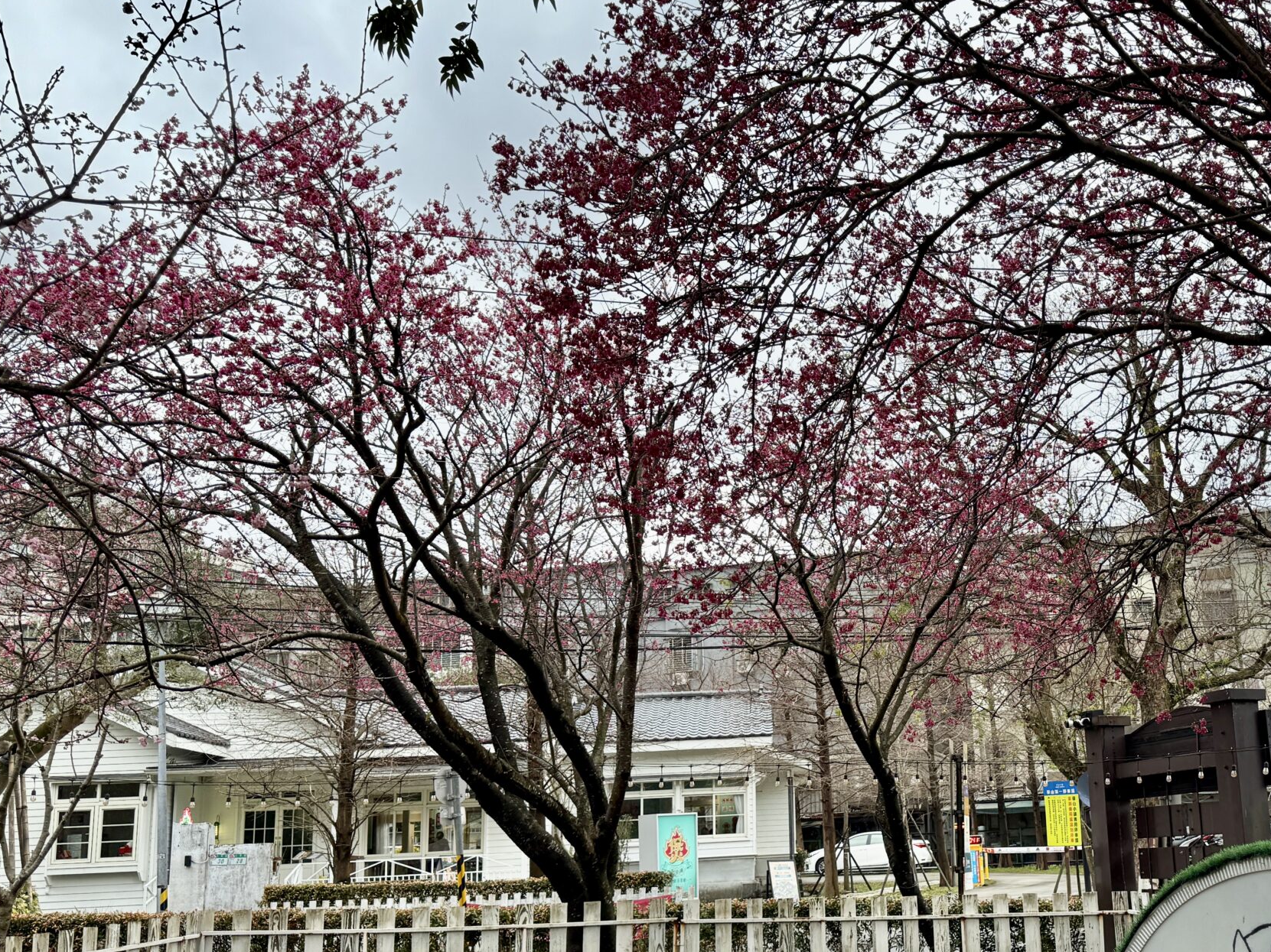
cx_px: 931
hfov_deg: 48.5
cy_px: 581
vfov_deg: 38.5
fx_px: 1358
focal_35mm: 37
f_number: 1.78
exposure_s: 1/967
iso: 100
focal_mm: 6.76
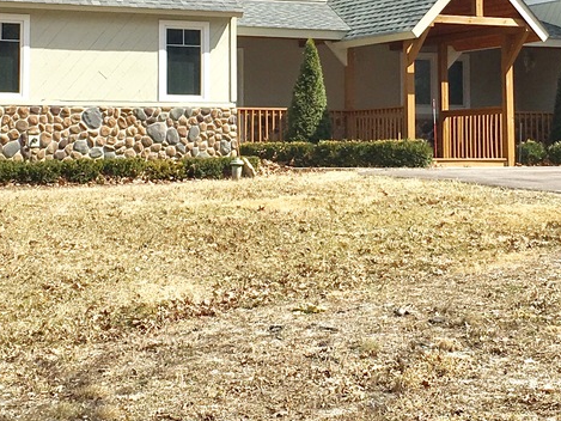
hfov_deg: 22.0
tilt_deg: +4.6
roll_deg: +0.0
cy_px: 28
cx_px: 269
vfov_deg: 16.3
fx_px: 1443
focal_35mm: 89
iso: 25
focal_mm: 4.15
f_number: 2.2
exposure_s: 1/1832
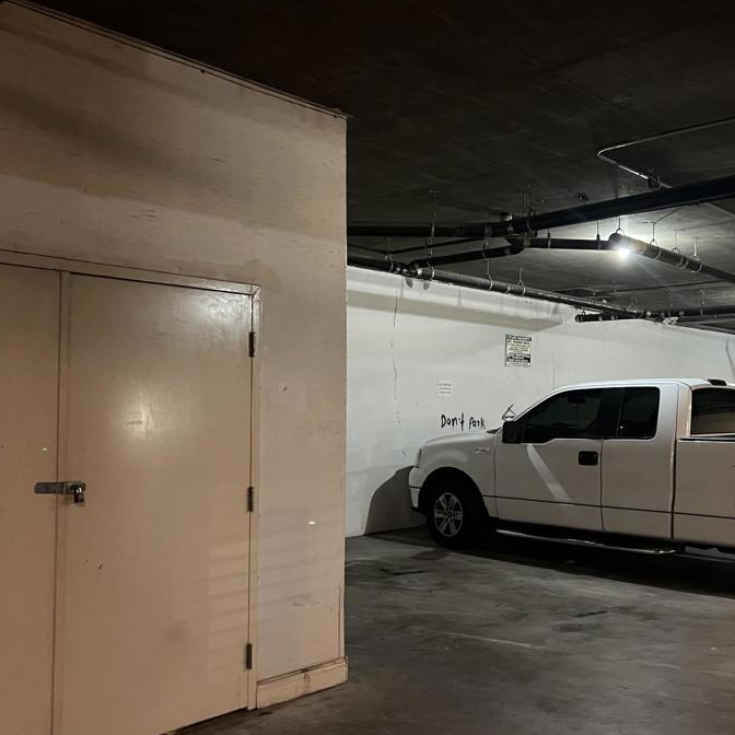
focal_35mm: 35
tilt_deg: +2.0
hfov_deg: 46.8
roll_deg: +0.5
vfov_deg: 47.2
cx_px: 463
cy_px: 376
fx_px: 841
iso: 500
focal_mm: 5.7
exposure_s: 1/30
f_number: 1.5
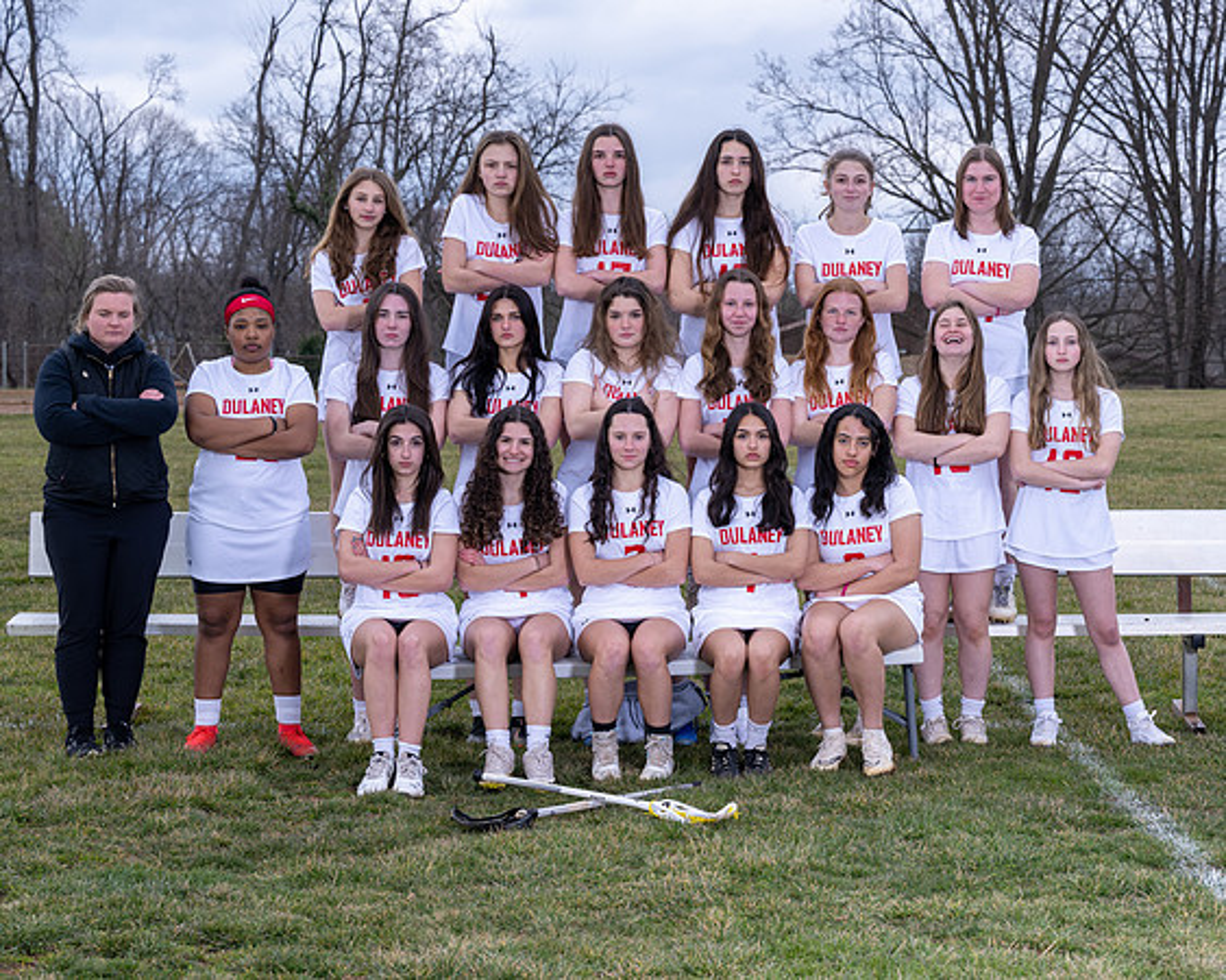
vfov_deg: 16.4
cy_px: 528
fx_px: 3403
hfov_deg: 20.4
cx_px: 813
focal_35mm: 94
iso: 200
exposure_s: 1/160
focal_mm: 70
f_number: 6.3
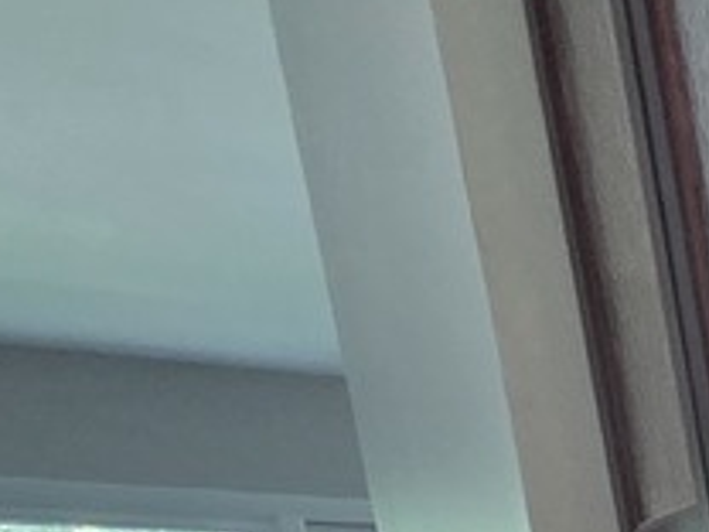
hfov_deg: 11.3
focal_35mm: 90
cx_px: 2168
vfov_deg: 12.5
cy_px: 1306
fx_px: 1843
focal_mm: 2.2
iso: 200
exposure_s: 1/60
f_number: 2.2
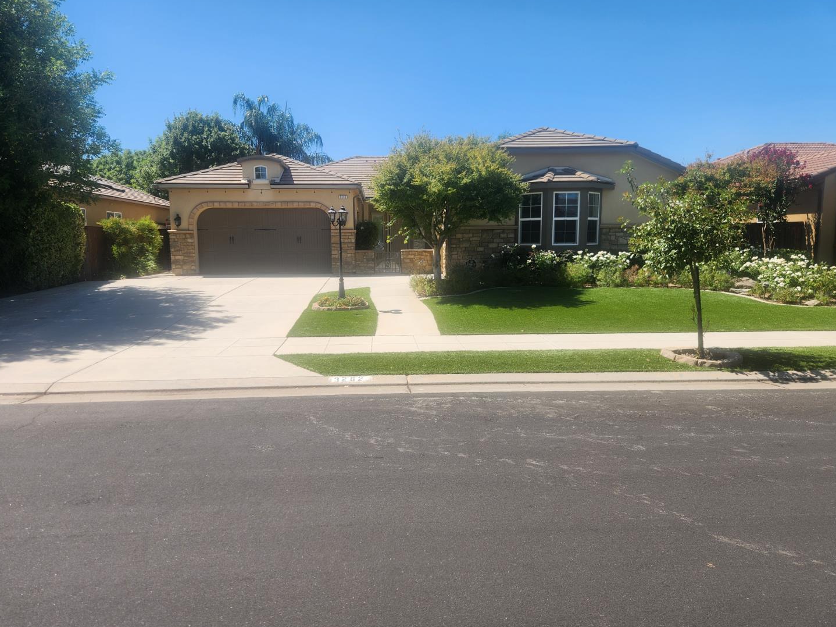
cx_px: 413
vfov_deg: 56.8
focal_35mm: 24
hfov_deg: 71.6
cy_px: 310
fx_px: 580
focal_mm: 5.4
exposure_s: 1/1117
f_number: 1.8
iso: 20
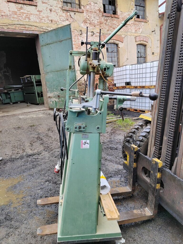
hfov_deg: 51.4
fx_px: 190
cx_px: 92
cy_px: 122
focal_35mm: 27
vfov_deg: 65.3
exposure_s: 1/110
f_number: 1.9
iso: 100
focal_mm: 5.52
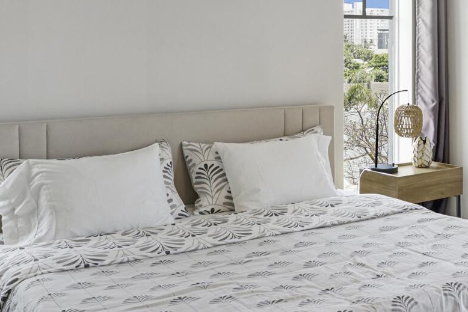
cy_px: 38
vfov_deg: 24.4
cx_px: 448
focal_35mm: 54
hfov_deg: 34.2
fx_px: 702
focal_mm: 14
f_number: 8
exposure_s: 1/40
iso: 250
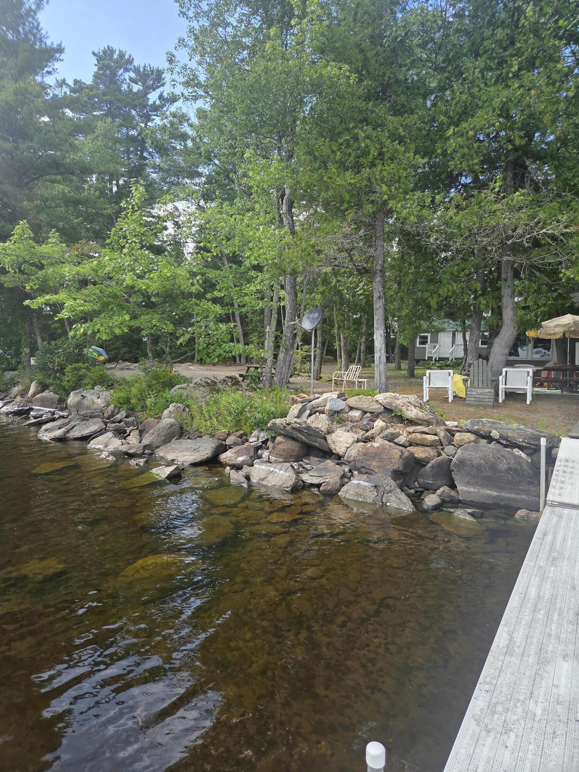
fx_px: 513
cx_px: 290
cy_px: 386
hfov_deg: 58.9
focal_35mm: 23
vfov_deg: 73.9
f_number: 1.8
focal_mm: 5.4
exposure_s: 1/1484
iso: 80
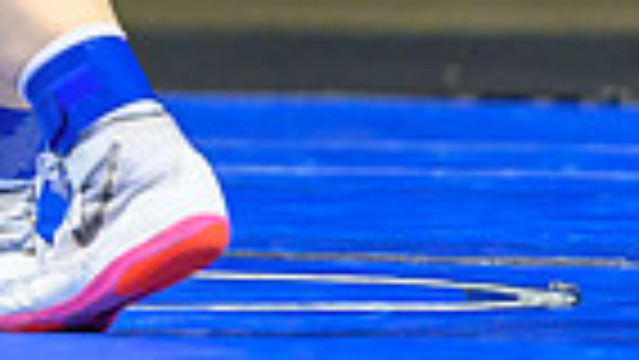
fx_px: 22764
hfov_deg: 1.6
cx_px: -797
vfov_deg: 0.9
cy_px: -199
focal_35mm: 1343
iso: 2500
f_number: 2.8
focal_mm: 180
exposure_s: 1/800
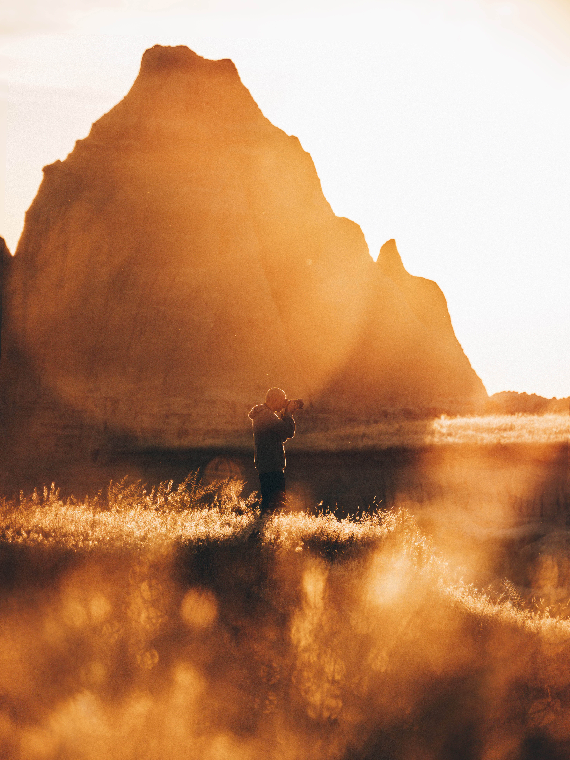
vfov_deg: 10.0
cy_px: 380
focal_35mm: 198
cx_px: 285
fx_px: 4347
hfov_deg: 7.5
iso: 200
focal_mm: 250
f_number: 4
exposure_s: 1/420
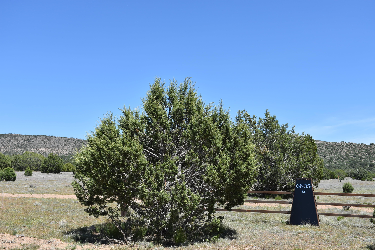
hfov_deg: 47.9
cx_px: 188
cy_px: 125
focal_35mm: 40
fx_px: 422
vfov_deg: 33.0
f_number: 8
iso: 180
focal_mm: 27
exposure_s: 1/500
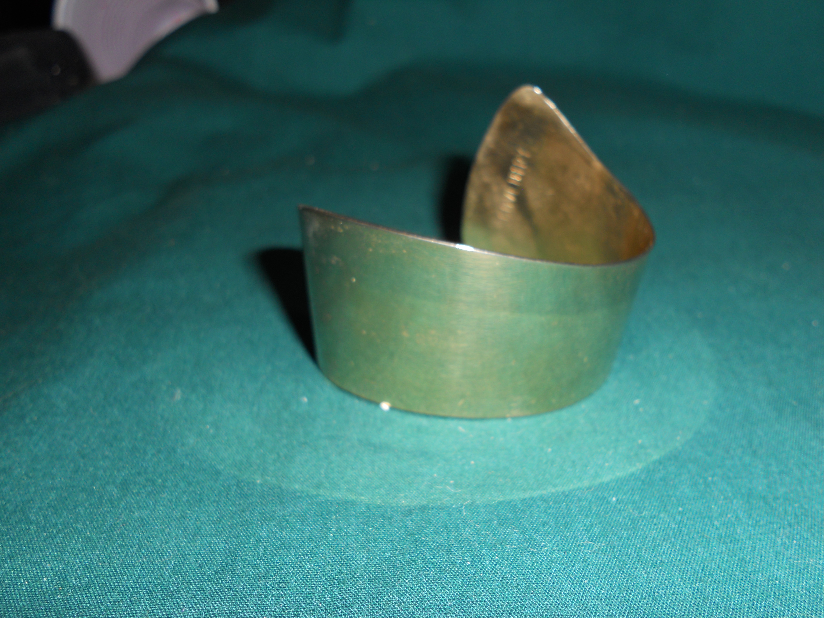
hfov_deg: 56.8
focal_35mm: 32
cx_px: 412
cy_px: 309
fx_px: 762
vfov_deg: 44.2
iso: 80
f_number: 8.8
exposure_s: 1/25
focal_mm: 5.8
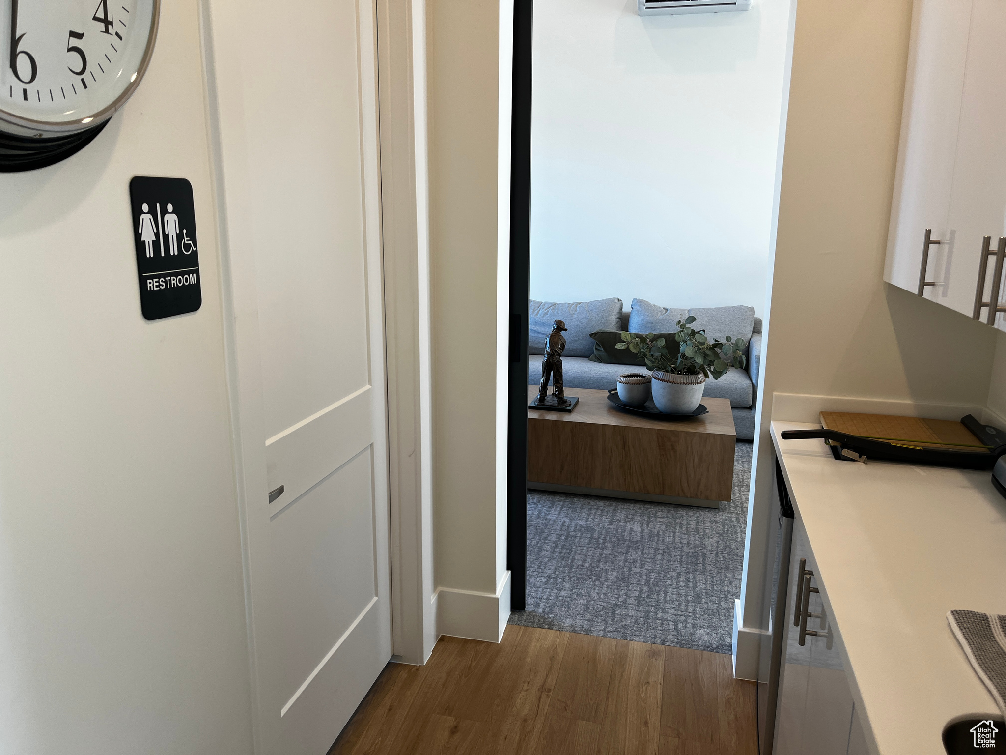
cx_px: 503
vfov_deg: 53.1
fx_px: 756
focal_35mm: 26
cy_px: 378
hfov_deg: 67.3
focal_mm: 5.1
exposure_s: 1/120
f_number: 1.6
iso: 50
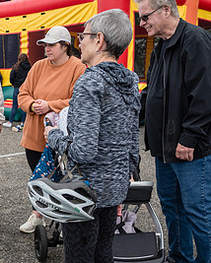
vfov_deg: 34.1
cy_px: 134
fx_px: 429
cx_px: -21
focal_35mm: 55
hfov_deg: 25.6
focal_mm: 27
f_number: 4
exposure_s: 1/1250
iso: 400
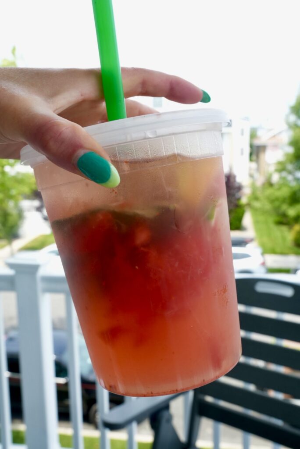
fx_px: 468
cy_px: 224
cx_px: 150
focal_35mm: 38
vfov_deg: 51.3
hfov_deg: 35.5
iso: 500
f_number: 9
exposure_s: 1/250
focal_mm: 25
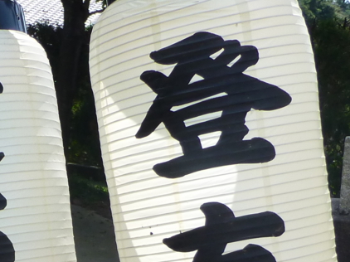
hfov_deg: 21.1
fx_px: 920
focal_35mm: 91
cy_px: 298
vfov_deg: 15.7
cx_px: 30
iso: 100
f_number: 4
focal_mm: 4.3
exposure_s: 1/640
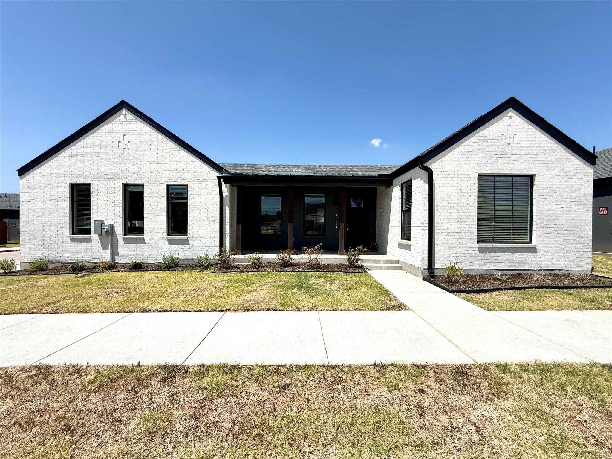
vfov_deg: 85.7
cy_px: 230
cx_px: 306
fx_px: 248
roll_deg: -0.2
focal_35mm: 14
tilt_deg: -2.0
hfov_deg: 102.1
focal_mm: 2.22
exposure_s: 1/3289
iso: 50
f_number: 2.2
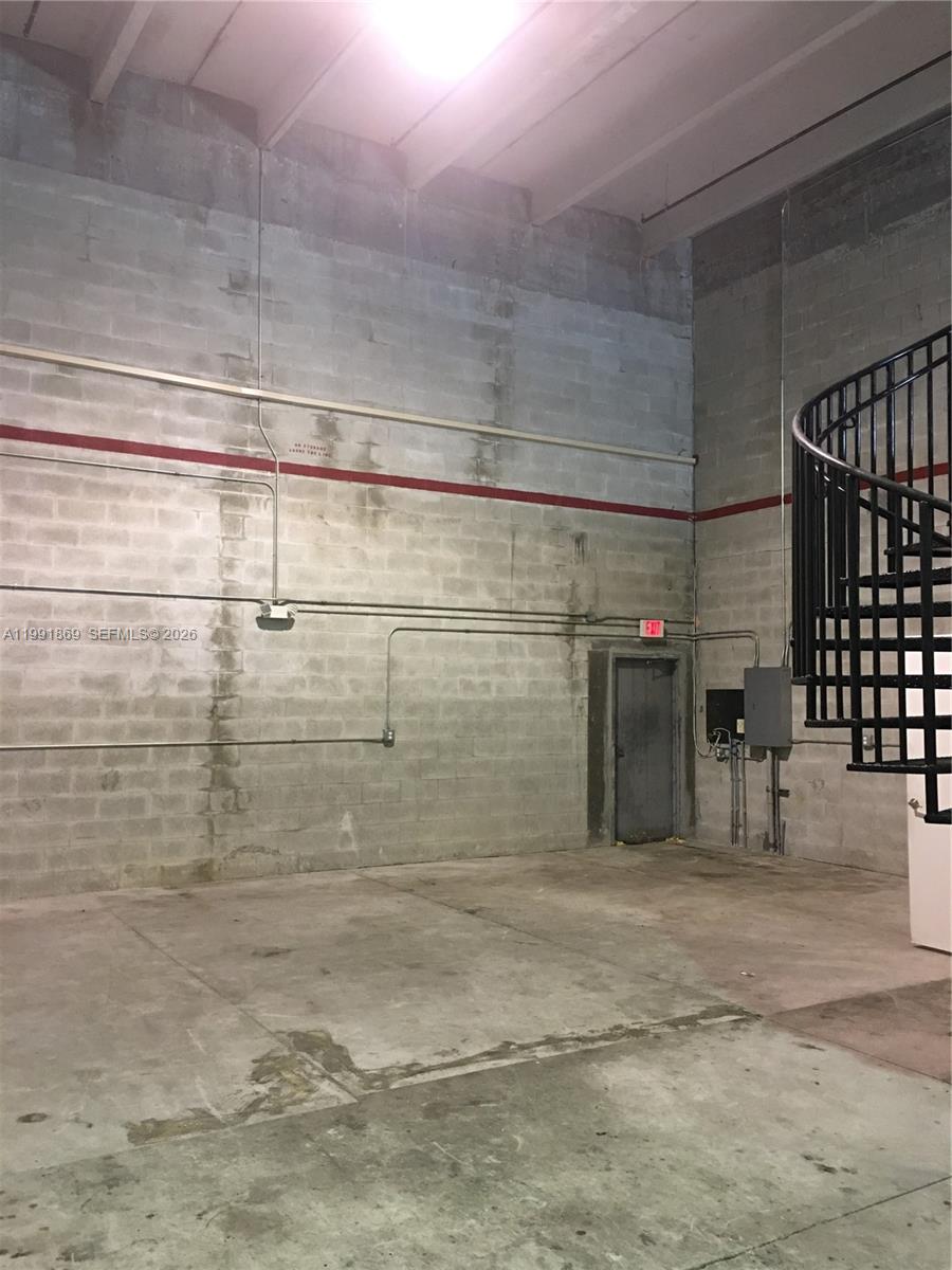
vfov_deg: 61.7
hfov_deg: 48.2
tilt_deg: +3.6
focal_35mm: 29
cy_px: 635
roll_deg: -1.3
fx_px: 1063
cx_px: 476
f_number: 2.2
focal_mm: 4.15
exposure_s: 1/15
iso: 100
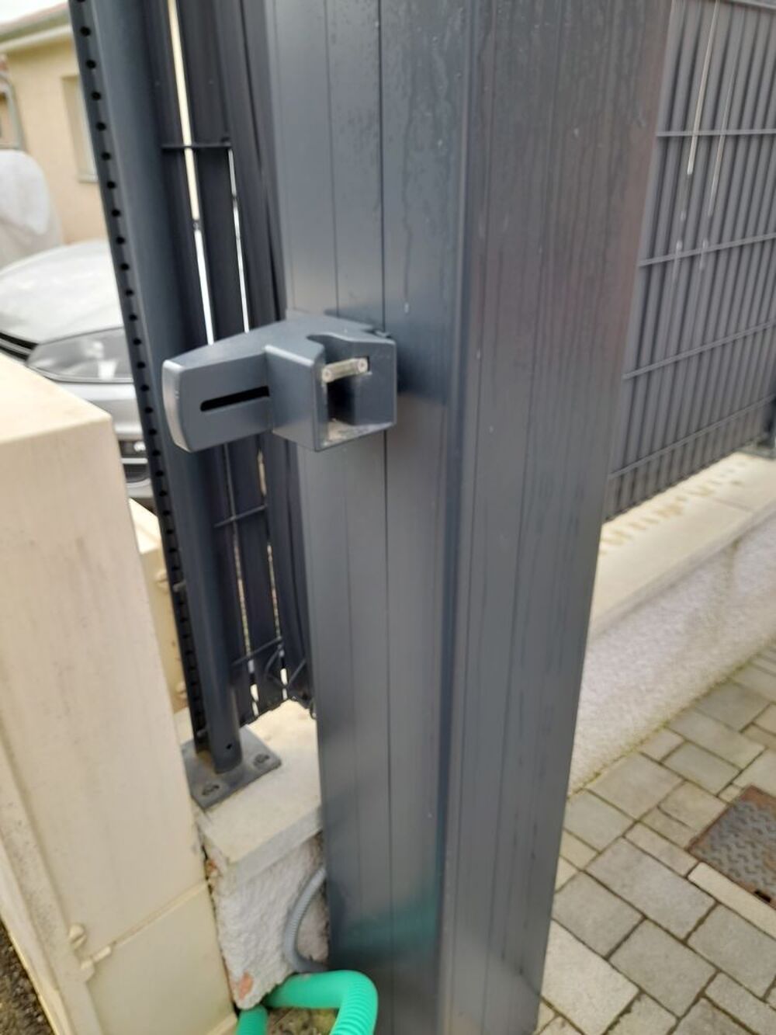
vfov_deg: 69.4
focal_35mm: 25
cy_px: 518
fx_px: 747
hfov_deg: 54.9
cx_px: 388
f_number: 2
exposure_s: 1/50
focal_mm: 4.6
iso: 20
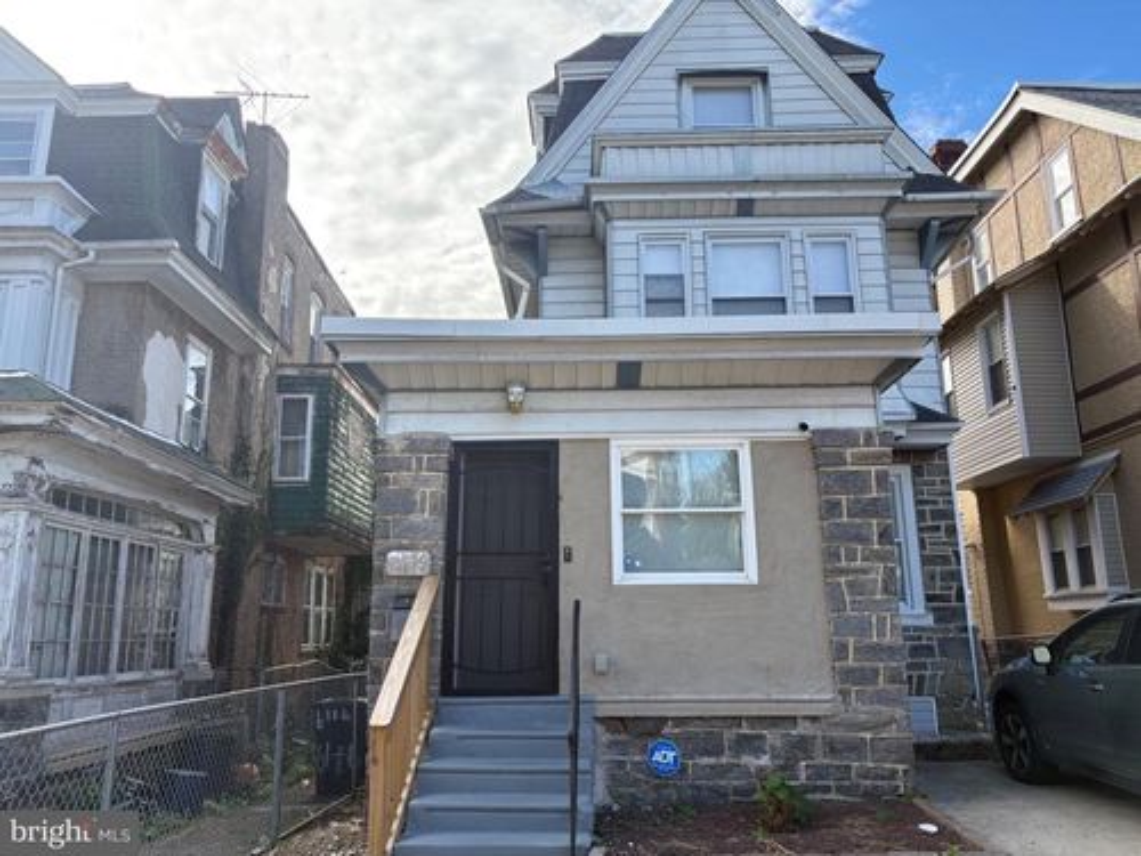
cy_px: 428
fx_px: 857
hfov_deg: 67.3
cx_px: 570
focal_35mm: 26
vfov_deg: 53.1
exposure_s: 1/1032
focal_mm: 5.96
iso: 50
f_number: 1.6
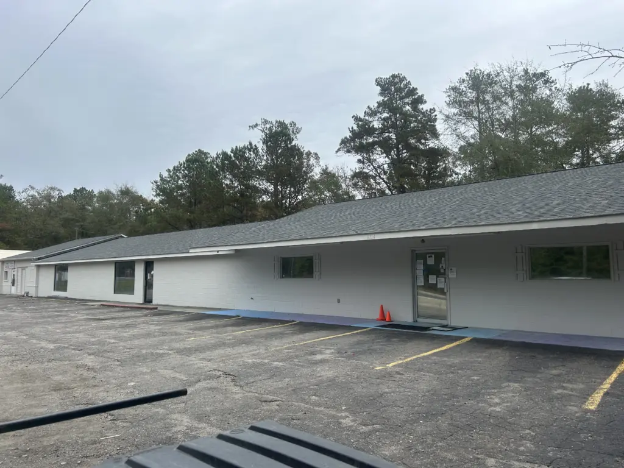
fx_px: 469
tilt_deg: +5.9
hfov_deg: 67.3
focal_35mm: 26
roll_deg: +0.2
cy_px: 234
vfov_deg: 53.1
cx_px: 312
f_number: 1.5
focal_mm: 5.7
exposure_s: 1/1869
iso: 50
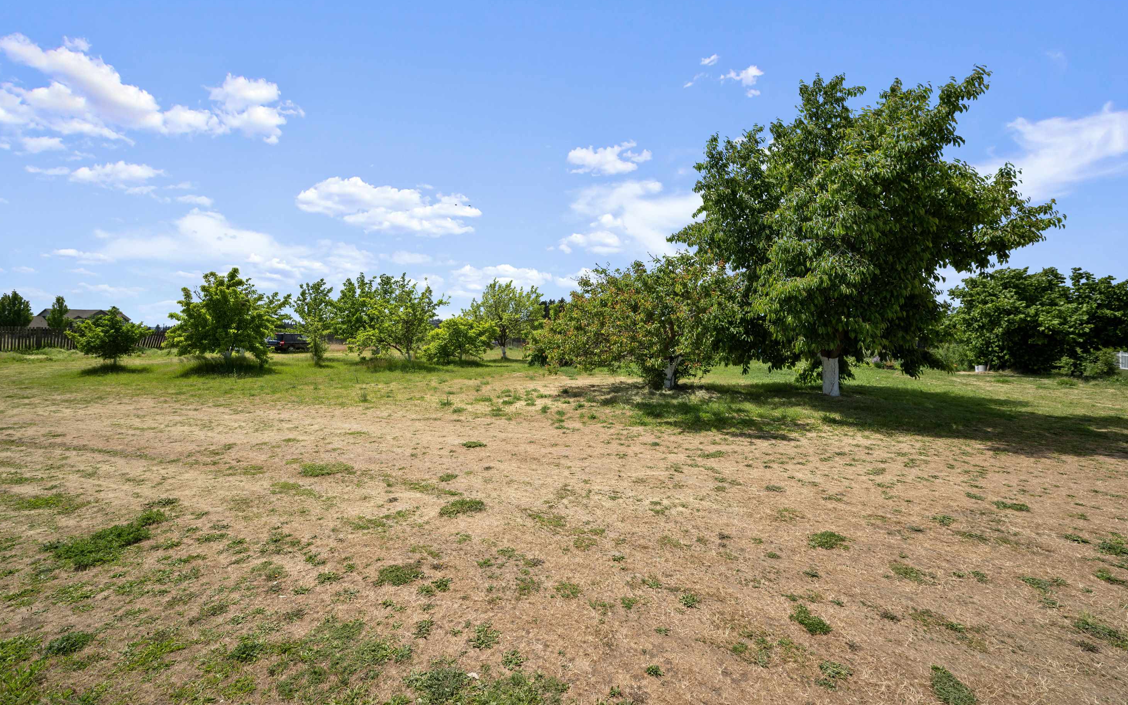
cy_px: 322
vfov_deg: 74.6
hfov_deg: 101.5
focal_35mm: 15
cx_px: 553
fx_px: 461
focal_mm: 14
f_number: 8
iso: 100
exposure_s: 1/100
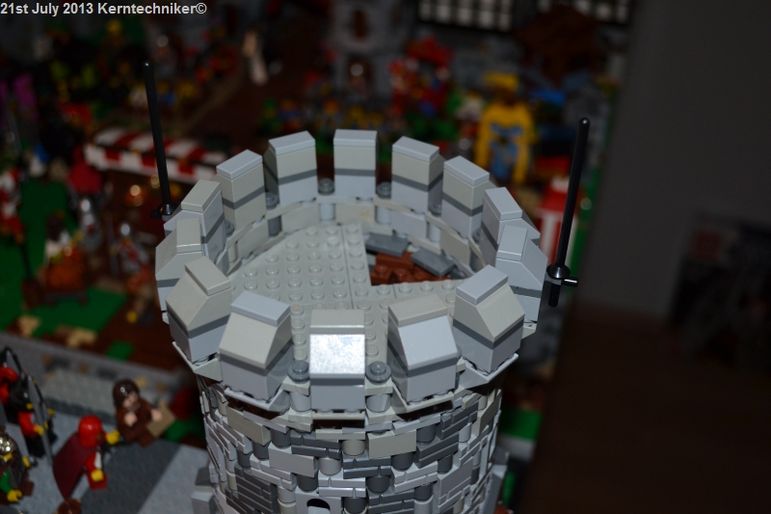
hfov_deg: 43.6
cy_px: 257
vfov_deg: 29.9
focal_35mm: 45
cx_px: 386
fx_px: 963
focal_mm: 30
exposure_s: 1/60
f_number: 4.5
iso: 400
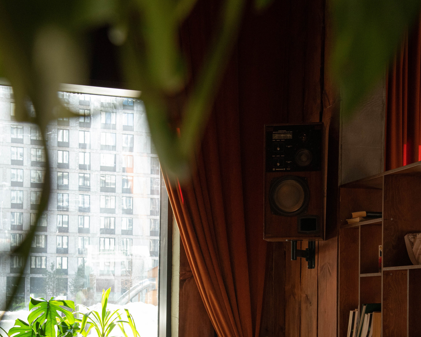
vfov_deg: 21.1
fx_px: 885
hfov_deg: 26.8
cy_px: 298
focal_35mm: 71
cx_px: 212
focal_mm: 50
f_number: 8
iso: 2000
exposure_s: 1/125
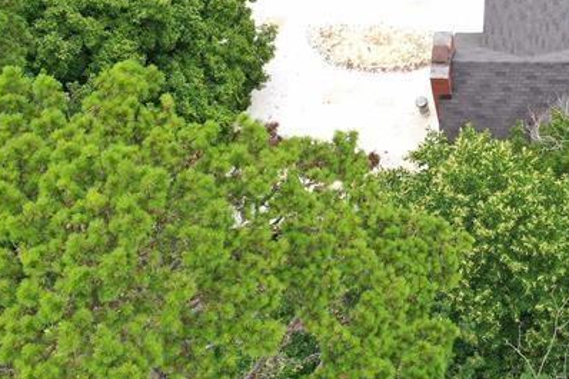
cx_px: 562
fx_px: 1137
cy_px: -94
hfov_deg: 26.6
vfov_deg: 17.8
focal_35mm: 72
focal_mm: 10.26
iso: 100
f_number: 4.5
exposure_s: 1/200
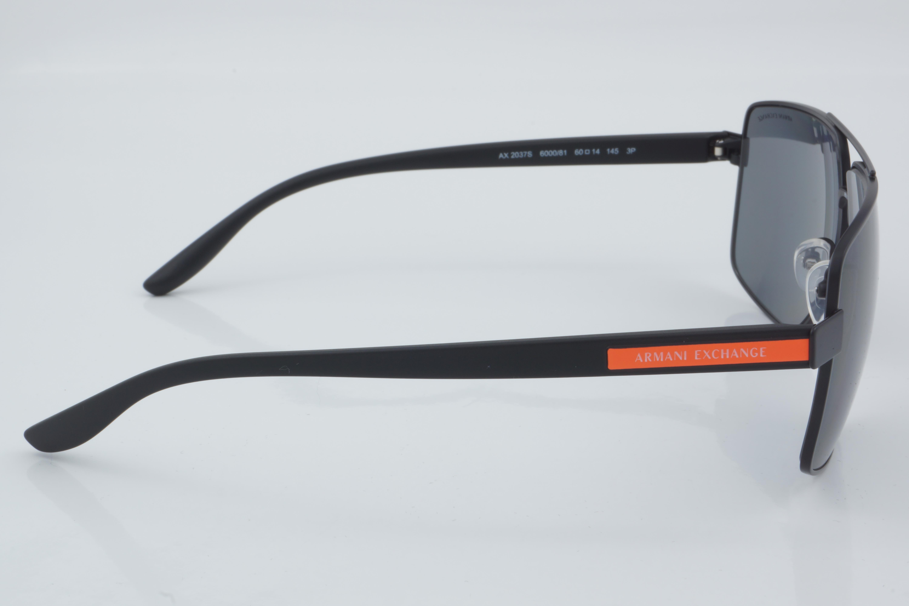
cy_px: 303
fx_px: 1894
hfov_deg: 27.0
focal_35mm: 75
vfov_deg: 18.2
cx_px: 454
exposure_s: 1/4
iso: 100
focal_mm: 50
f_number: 32
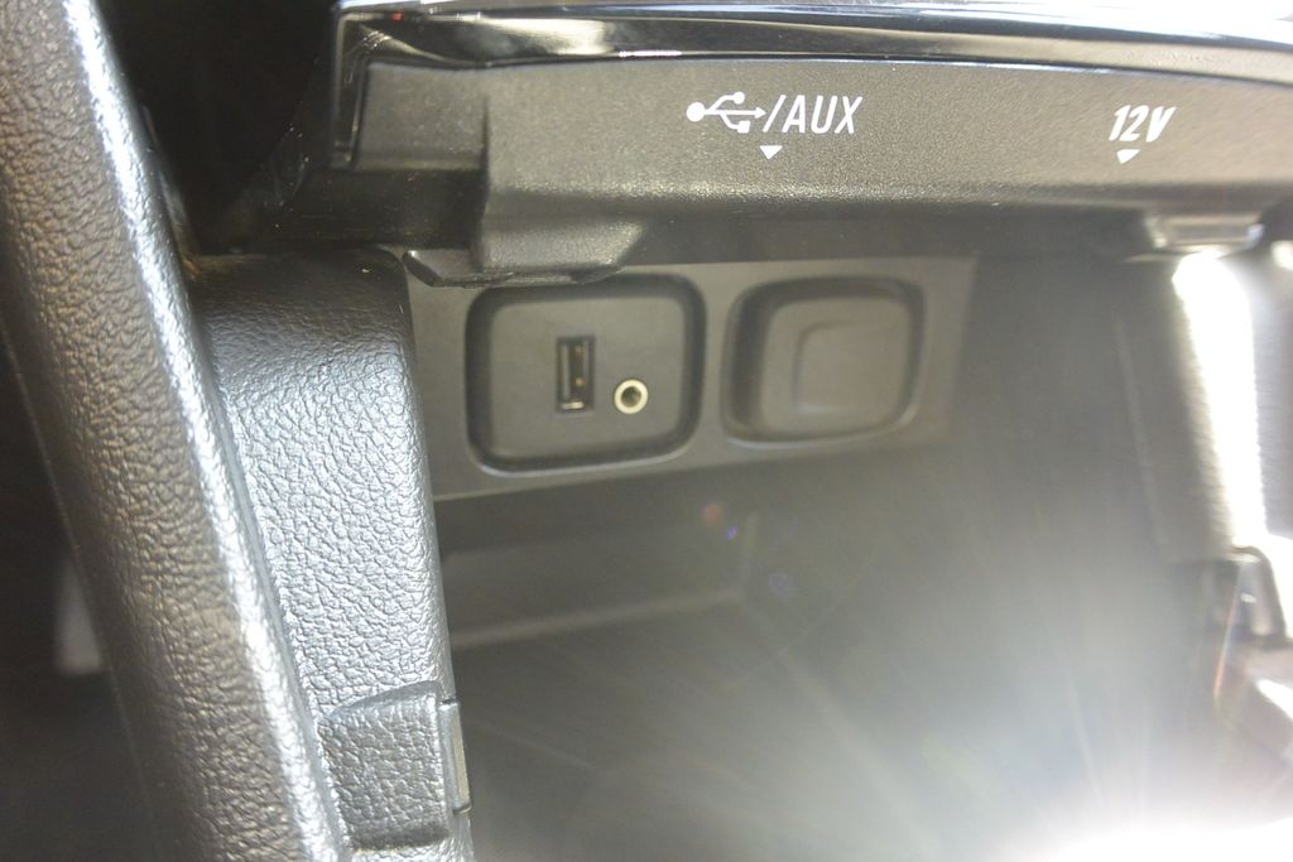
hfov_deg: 63.7
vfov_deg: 45.0
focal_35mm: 29
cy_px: 431
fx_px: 1042
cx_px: 646
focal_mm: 11
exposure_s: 1/50
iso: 800
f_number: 3.5
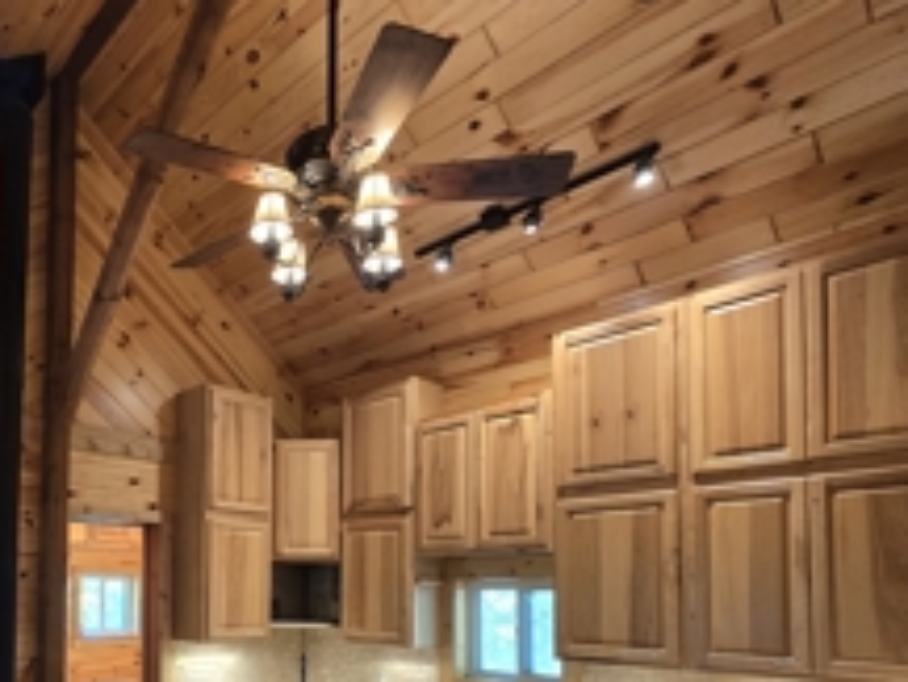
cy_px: 573
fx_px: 630
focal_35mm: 24
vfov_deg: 52.1
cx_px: 184
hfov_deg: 65.3
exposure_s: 1/60
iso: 250
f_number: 2.2
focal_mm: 2.2
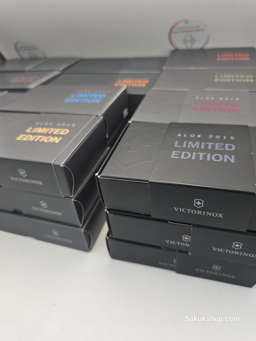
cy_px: 170
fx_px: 227
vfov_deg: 73.9
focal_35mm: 23
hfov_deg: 58.9
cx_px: 128
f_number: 1.7
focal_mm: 6.3
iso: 40
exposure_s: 1/83.9
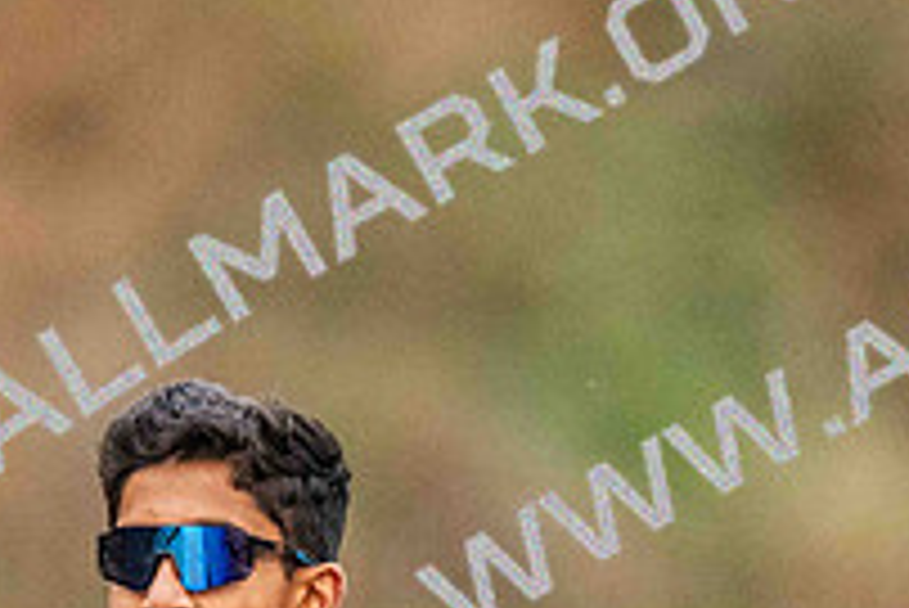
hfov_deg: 1.2
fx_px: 43561
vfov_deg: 0.8
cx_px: 90
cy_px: 709
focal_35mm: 1724
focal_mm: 600
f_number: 4
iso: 10000
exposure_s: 1/2500
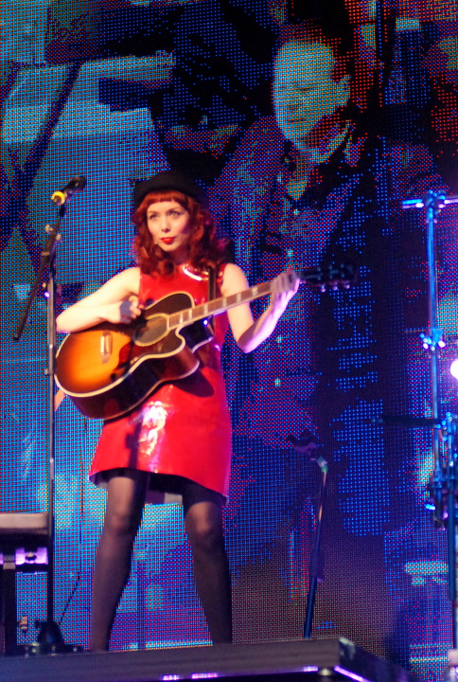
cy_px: 341
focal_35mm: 120
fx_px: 2277
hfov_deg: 11.5
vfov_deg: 17.0
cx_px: 229
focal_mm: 80
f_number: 2.8
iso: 1600
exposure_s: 1/500
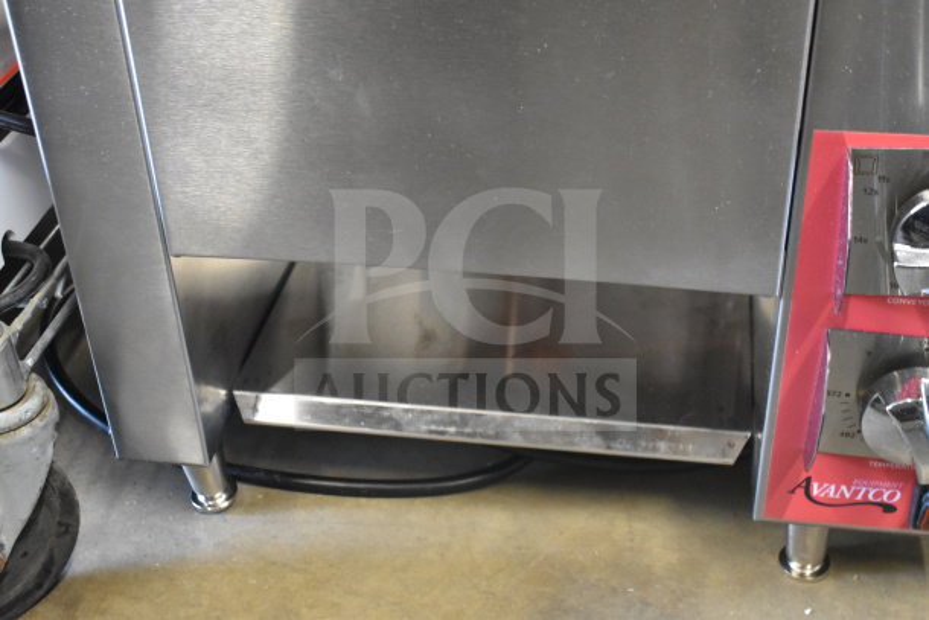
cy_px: 310
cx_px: 464
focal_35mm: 48
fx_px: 1239
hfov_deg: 41.1
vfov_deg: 28.1
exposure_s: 1/50
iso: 5000
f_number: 4.5
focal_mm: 32
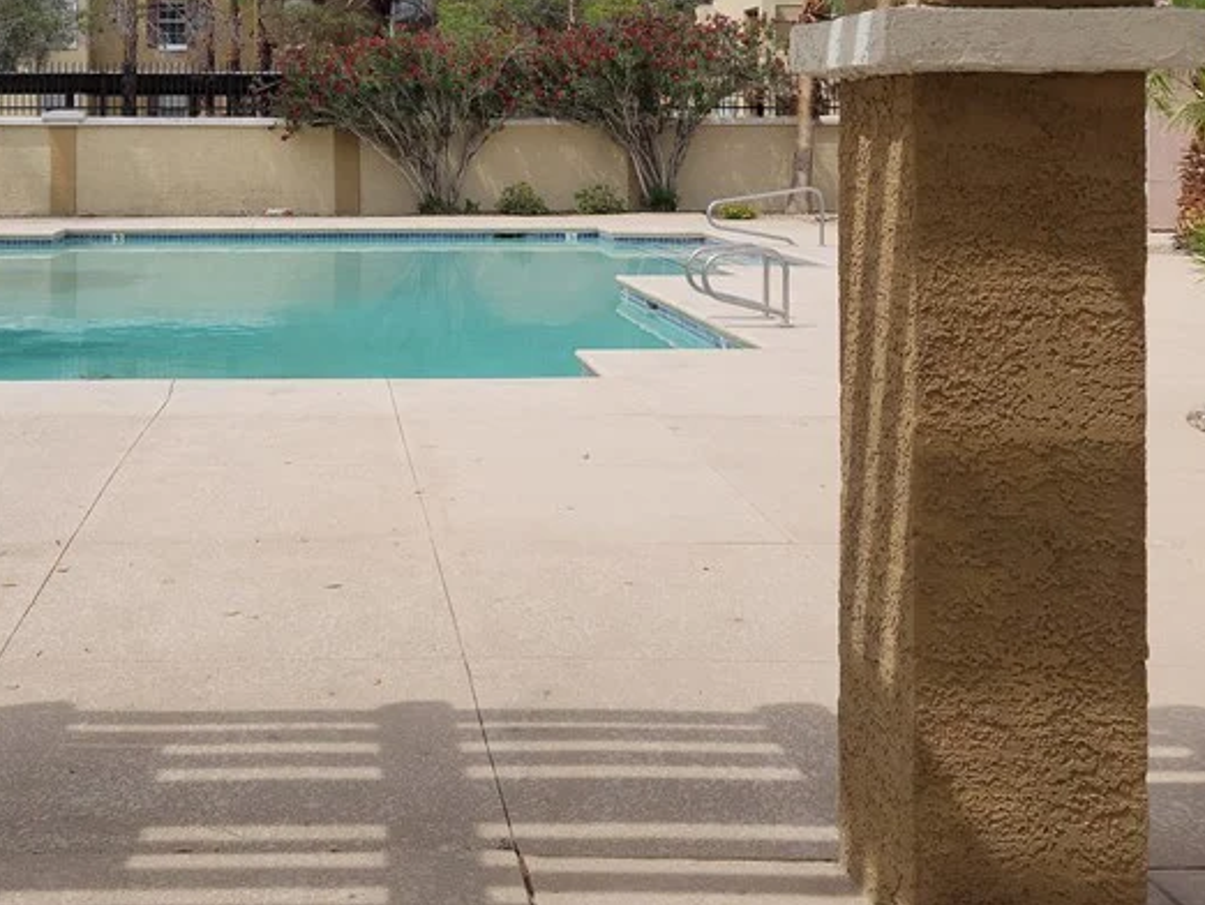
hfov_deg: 38.1
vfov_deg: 28.8
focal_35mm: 49
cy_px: 134
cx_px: 337
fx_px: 1706
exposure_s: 1/1000
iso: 20
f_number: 1.8
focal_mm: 7
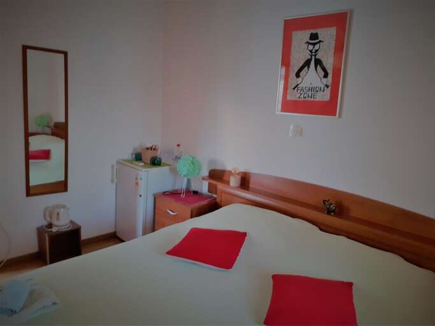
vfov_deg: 51.3
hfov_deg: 65.3
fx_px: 339
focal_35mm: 27
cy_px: 163
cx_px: 218
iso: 250
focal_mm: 3.6
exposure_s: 1/25
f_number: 1.9
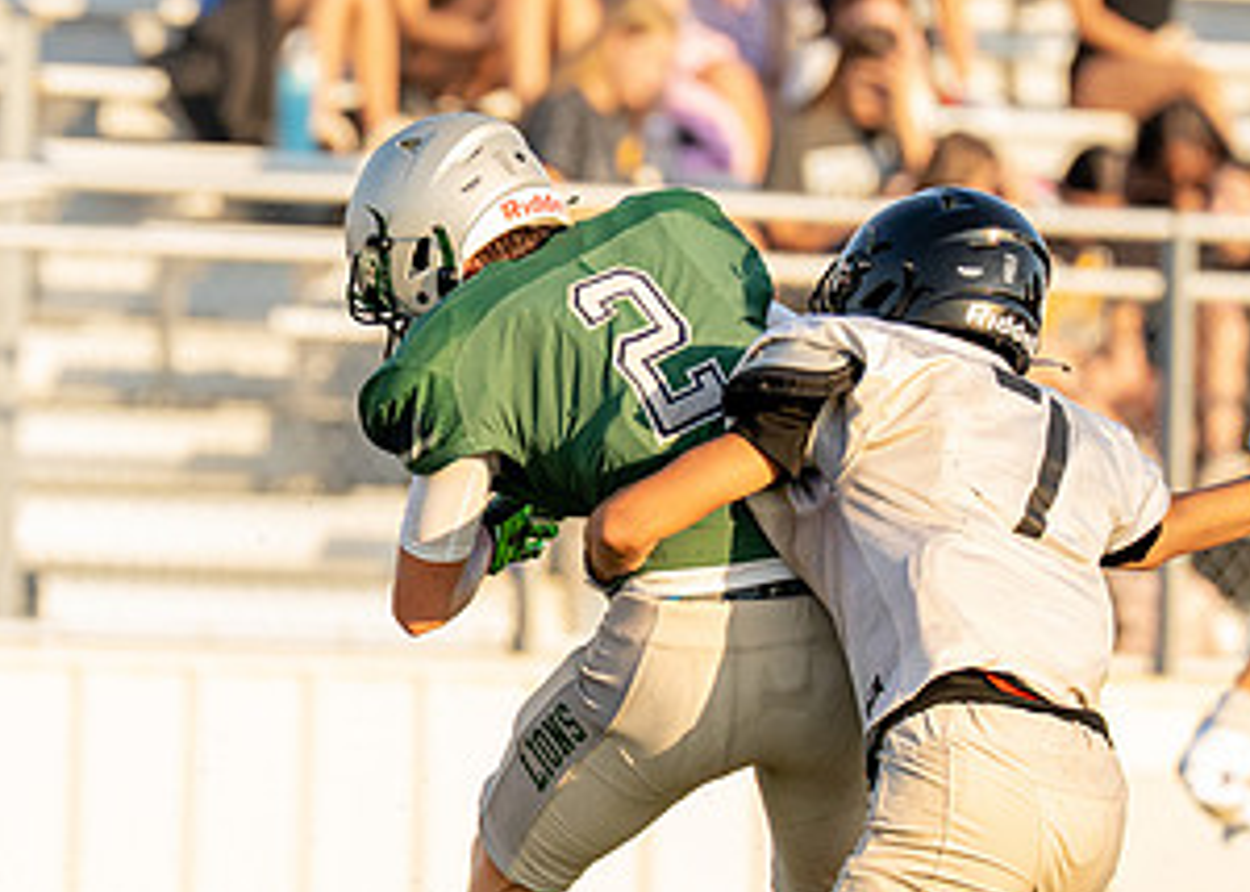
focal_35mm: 751
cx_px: 353
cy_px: 490
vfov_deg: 1.9
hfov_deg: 2.7
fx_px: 26649
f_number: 2.8
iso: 500
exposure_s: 1/2000
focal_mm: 200
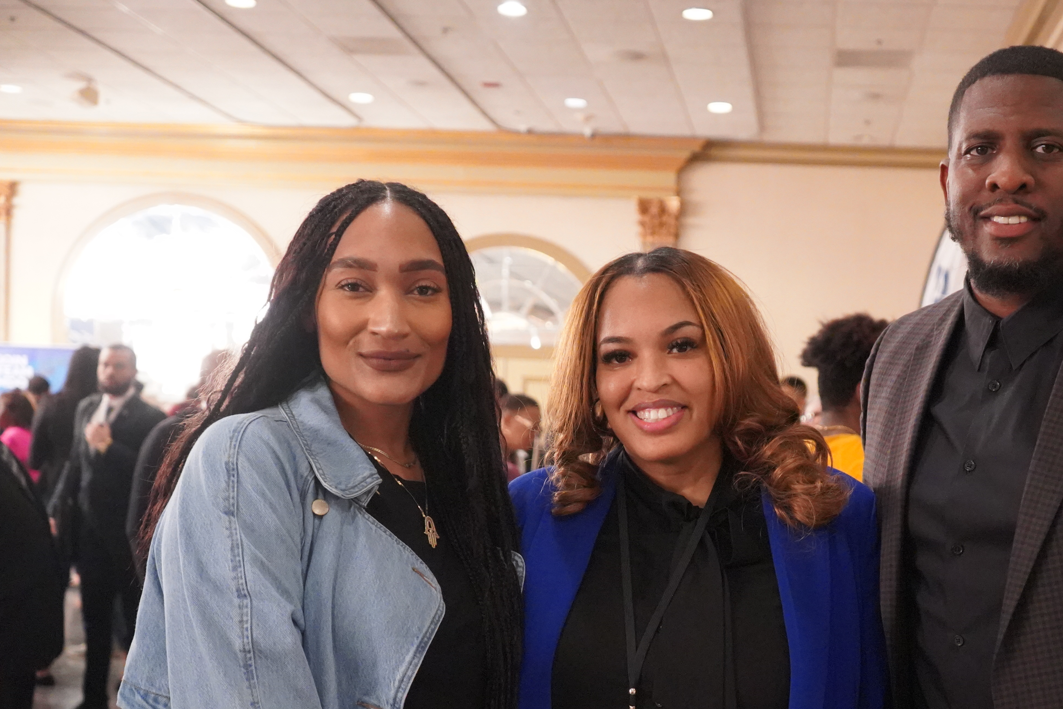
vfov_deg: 24.8
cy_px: 535
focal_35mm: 54
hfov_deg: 36.4
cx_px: 733
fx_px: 1594
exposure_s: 1/100
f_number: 4
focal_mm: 35
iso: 12800
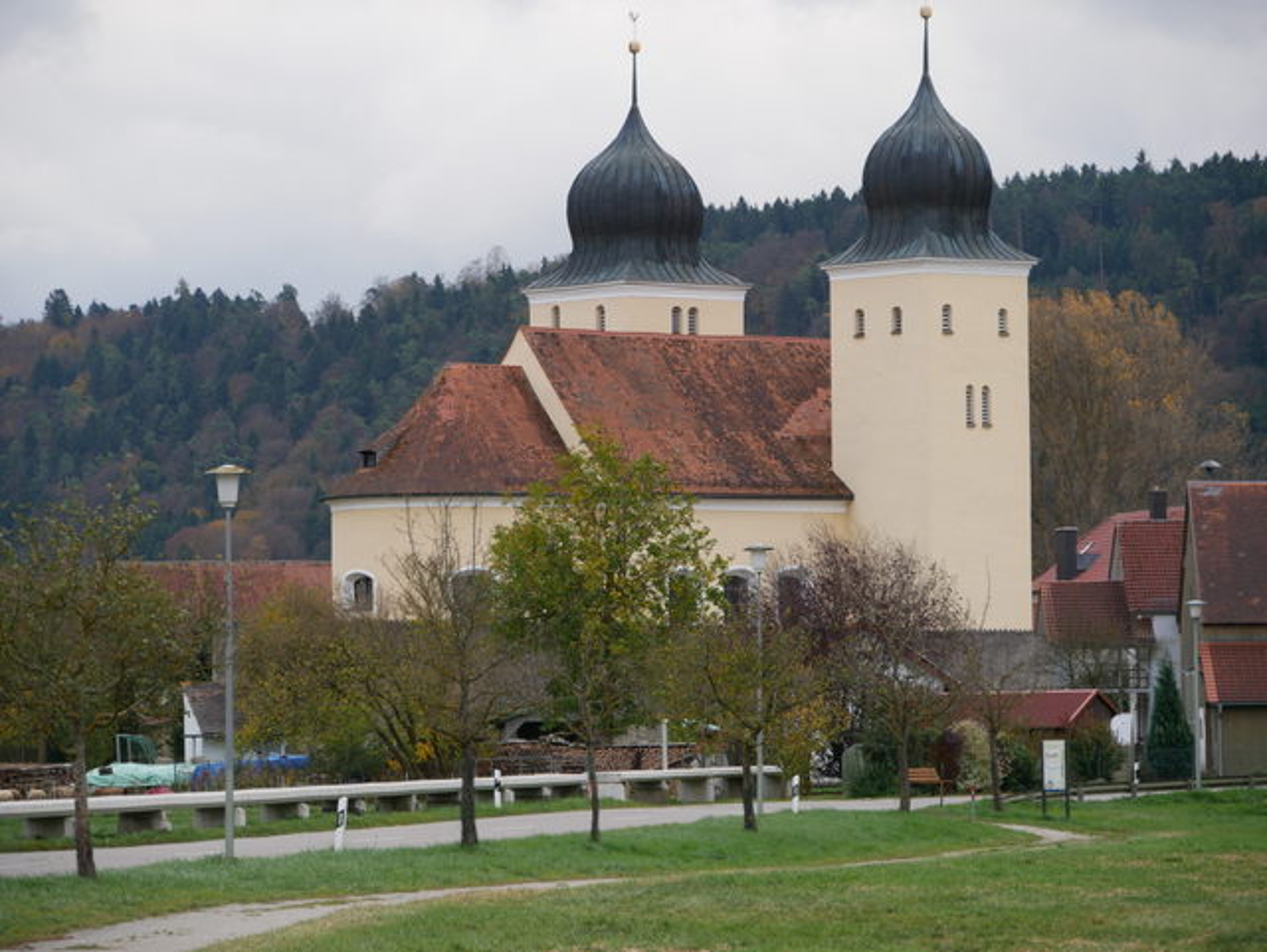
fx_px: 6447
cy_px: 476
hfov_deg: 11.2
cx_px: 634
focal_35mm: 176
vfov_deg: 8.4
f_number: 5.4
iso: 200
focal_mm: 88
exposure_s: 1/200
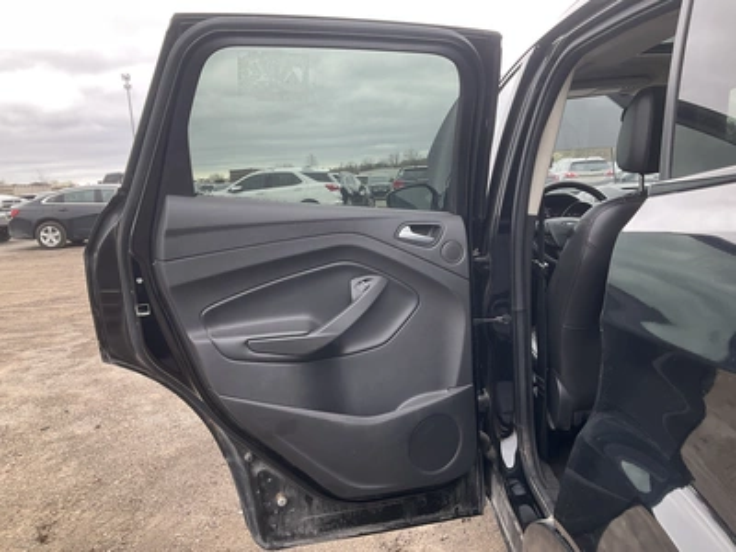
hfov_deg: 61.7
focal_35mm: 29
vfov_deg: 48.2
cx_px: 368
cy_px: 276
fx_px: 617
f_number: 1.8
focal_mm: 3
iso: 20
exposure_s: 1/122
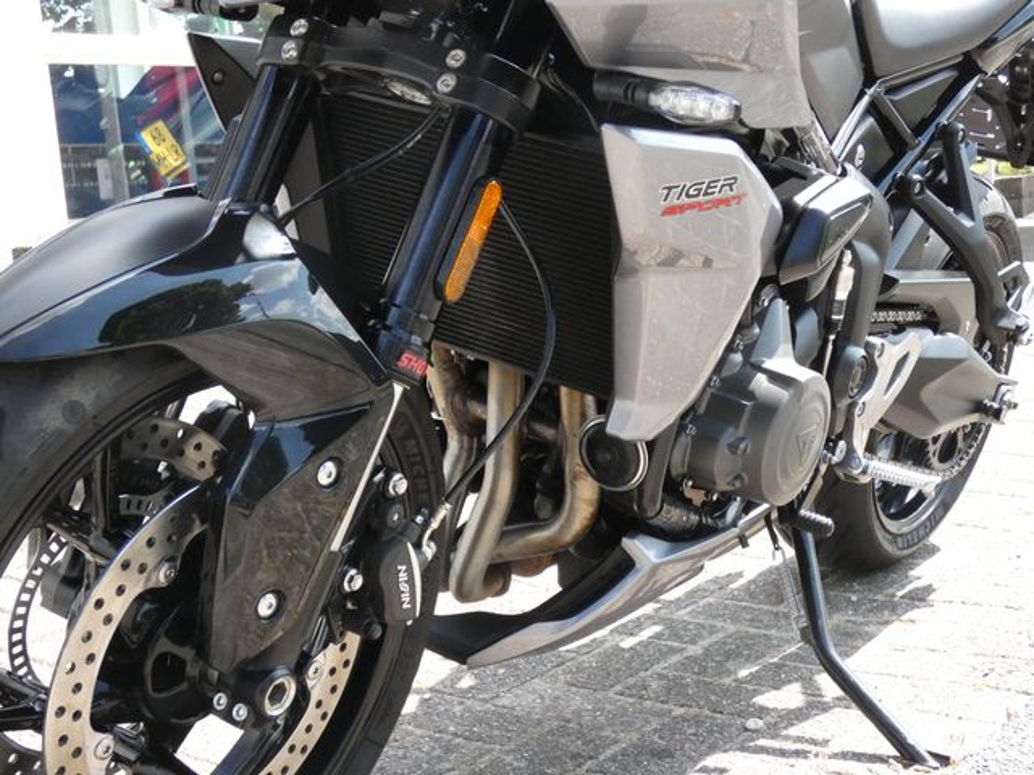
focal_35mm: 50
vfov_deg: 29.1
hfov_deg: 38.2
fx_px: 1494
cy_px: 388
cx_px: 517
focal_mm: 9
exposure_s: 1/1000
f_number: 3.9
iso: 800
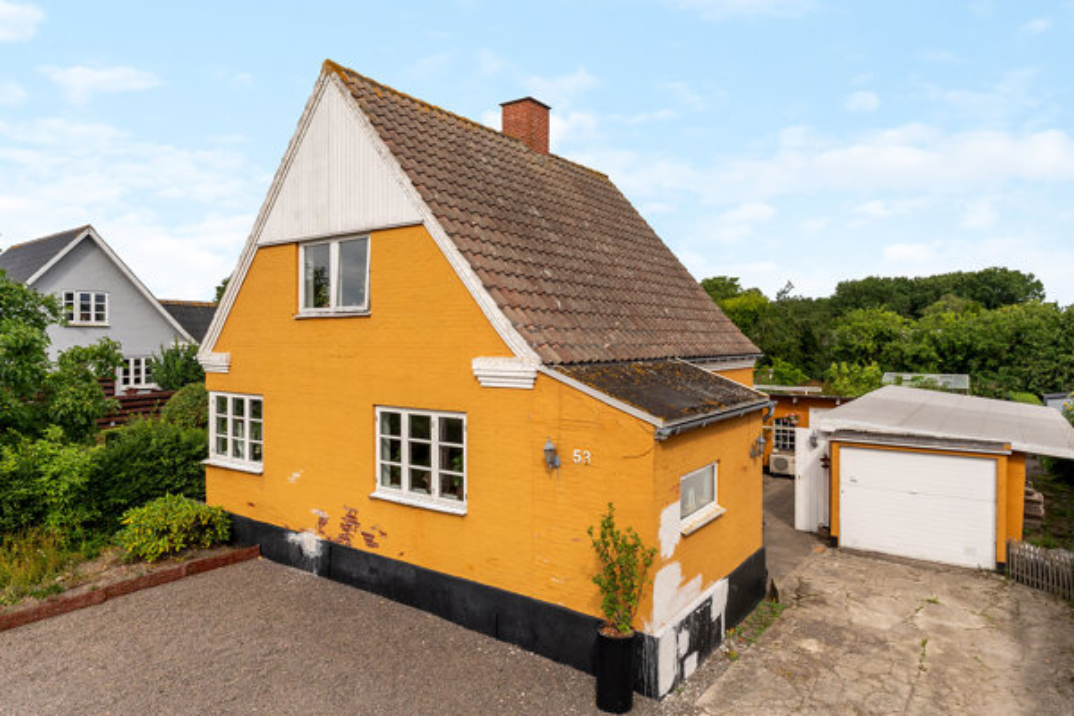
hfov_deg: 87.2
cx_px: 537
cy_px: 358
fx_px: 564
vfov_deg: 64.8
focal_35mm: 19
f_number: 8
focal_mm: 12.6
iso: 200
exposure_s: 1/250
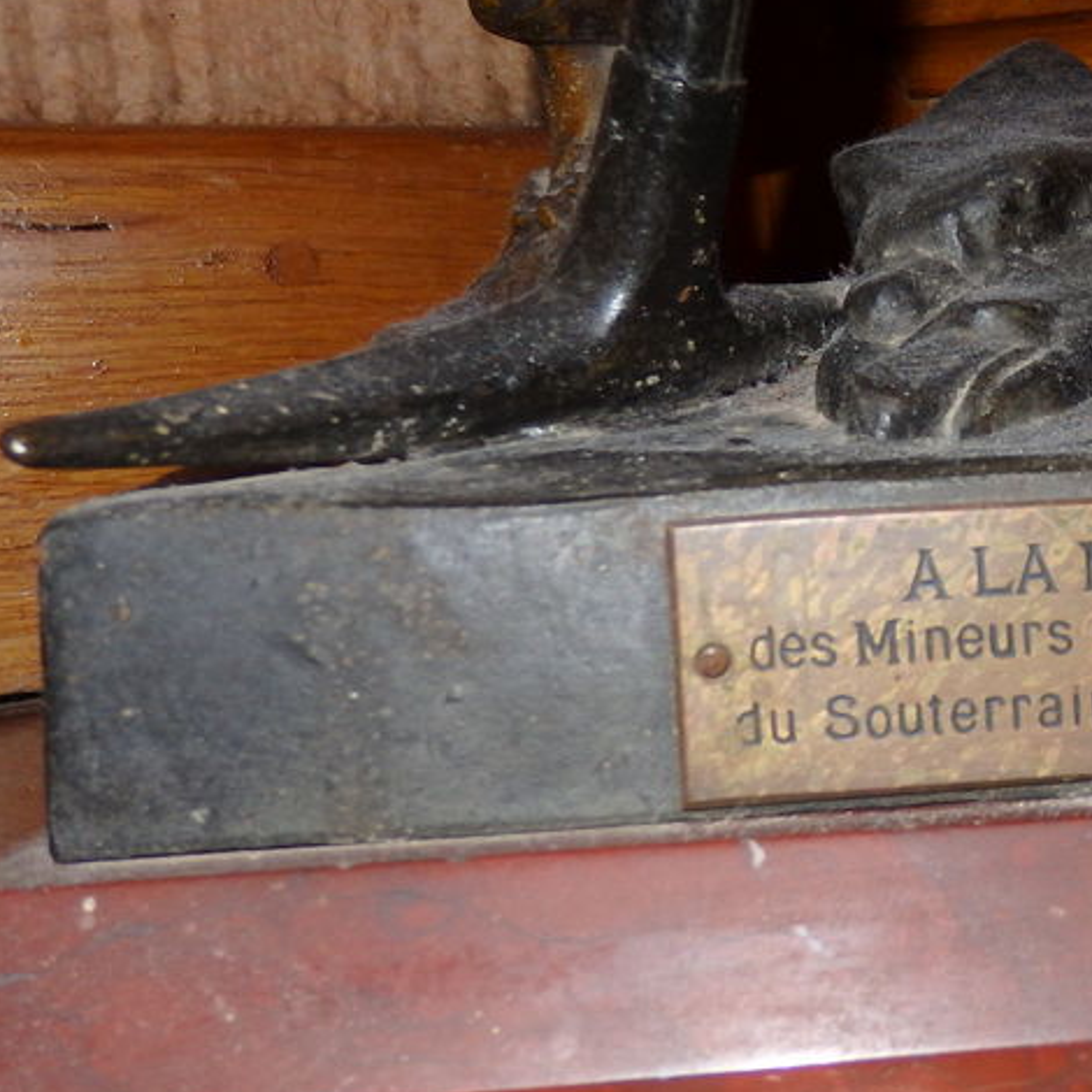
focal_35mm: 47
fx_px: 1677
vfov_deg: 36.0
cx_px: 1069
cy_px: 469
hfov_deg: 33.3
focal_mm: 4.5
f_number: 3
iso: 250
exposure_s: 1/30
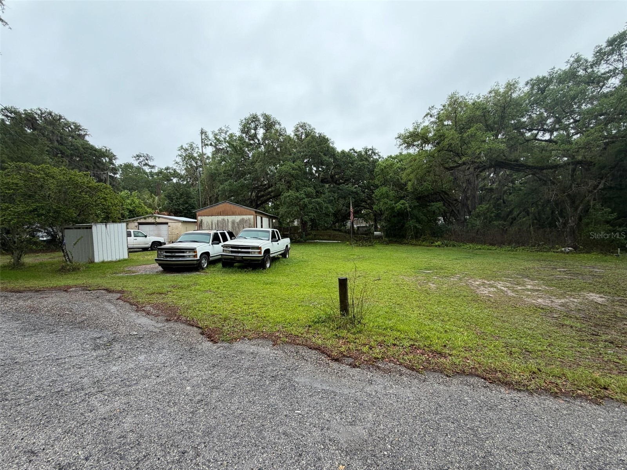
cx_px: 314
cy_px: 235
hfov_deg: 102.1
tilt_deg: -3.3
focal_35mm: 14
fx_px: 254
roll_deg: +1.4
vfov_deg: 85.7
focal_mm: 2.22
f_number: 2.2
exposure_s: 1/124
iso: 40
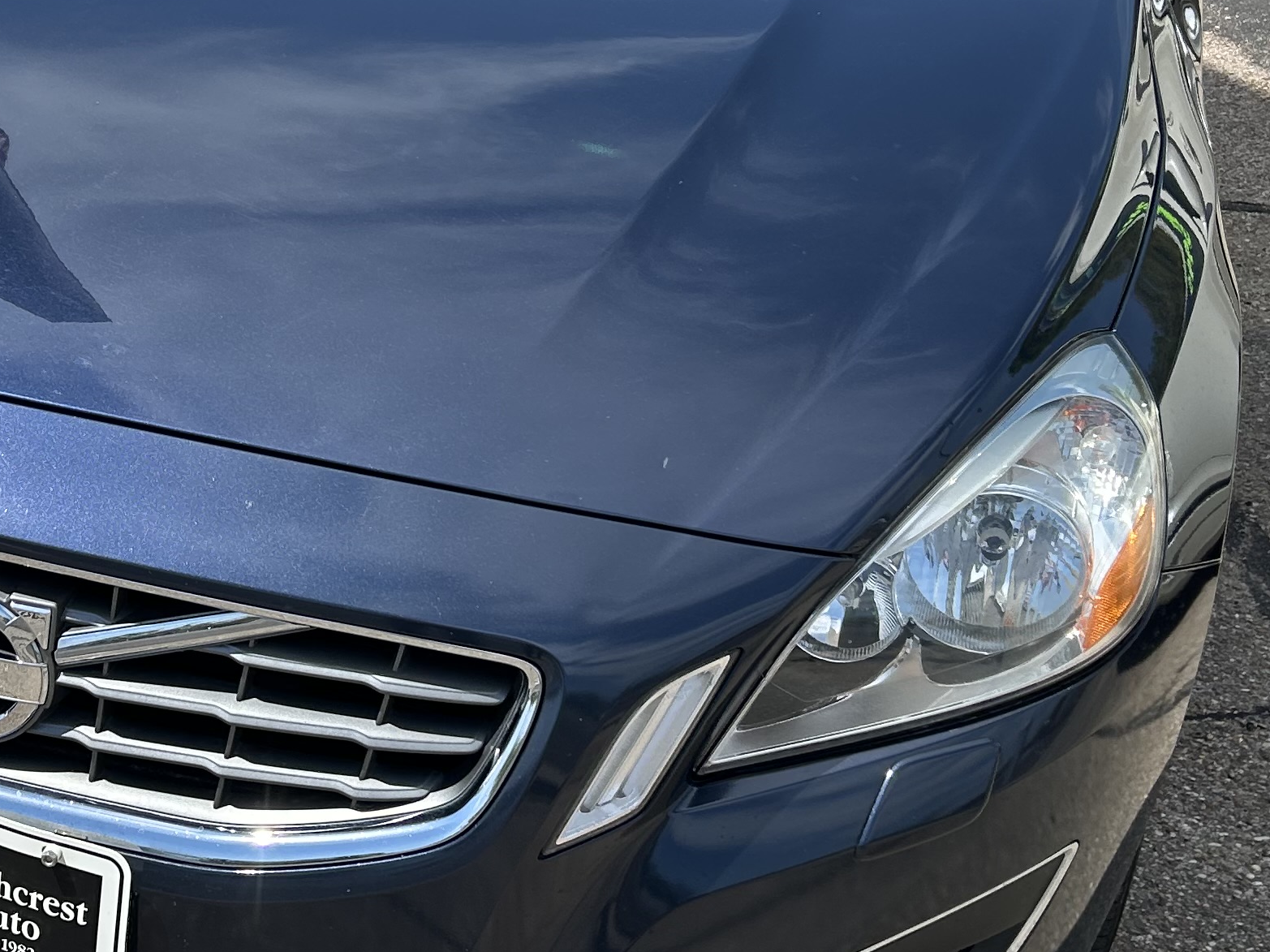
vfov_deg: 21.8
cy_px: 319
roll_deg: -3.7
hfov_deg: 28.4
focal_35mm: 67
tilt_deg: -18.6
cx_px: 260
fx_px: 2458
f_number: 1.5
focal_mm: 5.7
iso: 50
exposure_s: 1/3704
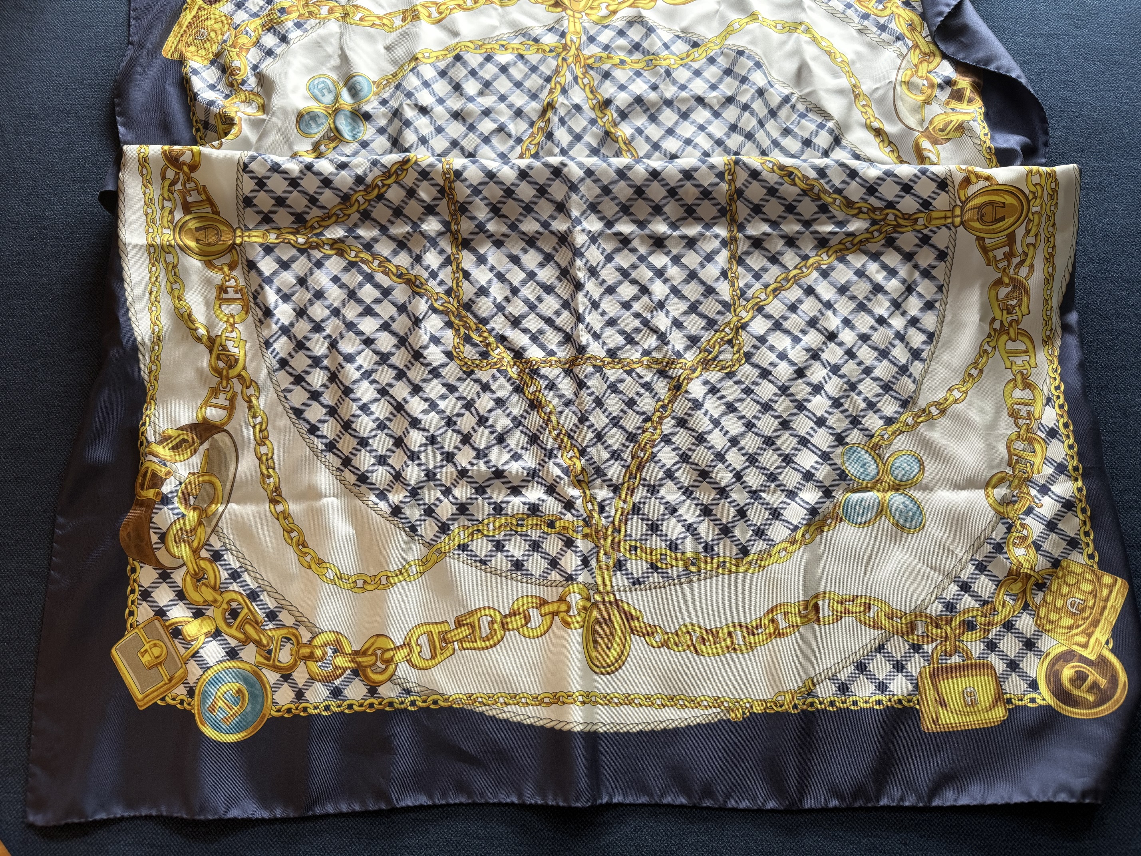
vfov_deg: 56.8
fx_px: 791
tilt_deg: -74.9
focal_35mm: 24
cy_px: 428
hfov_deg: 71.6
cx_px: 570
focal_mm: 6.76
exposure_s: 1/121
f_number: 1.78
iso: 125
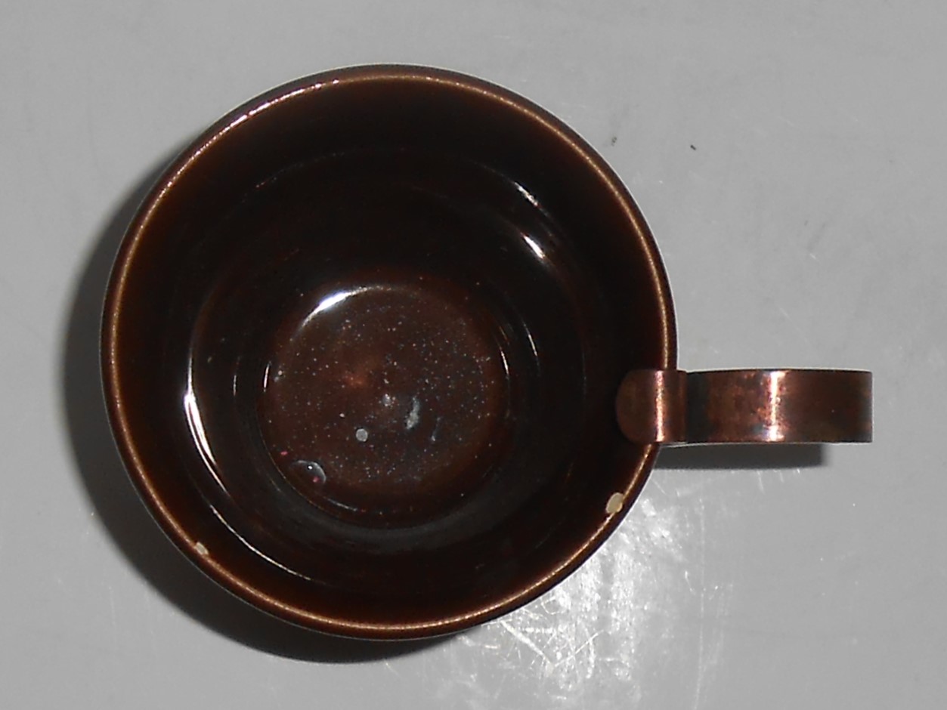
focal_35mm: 26
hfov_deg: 67.3
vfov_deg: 53.1
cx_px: 474
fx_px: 711
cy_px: 355
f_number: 3.5
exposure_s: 1/25
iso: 80
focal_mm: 4.6
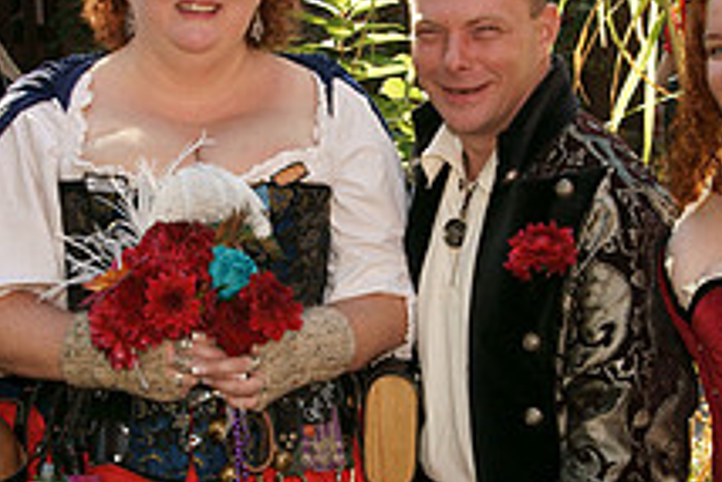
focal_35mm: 114
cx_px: 321
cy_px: 251
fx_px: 2288
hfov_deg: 17.9
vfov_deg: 12.0
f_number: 7.1
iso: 400
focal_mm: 28
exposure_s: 1/160
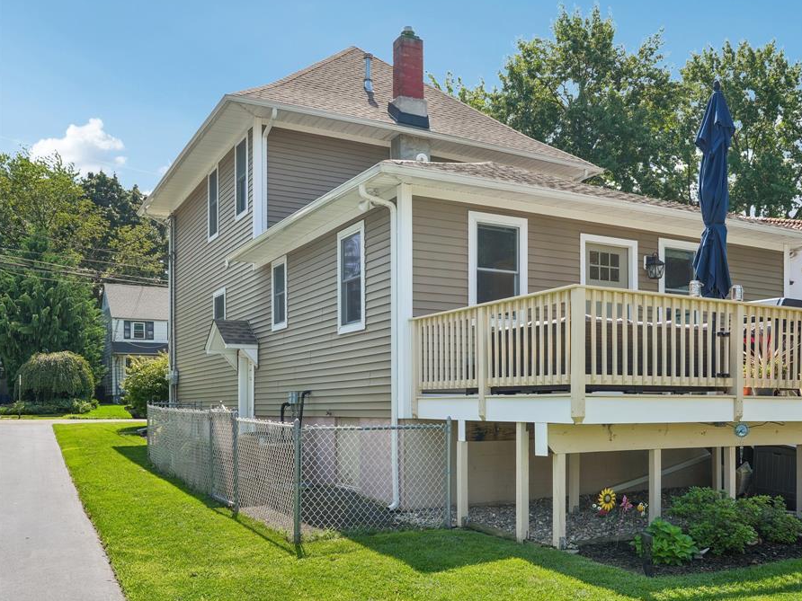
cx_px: 456
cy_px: 296
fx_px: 741
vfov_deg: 44.2
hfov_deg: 56.6
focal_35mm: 32
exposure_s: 1/125
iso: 100
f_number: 8
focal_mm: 29
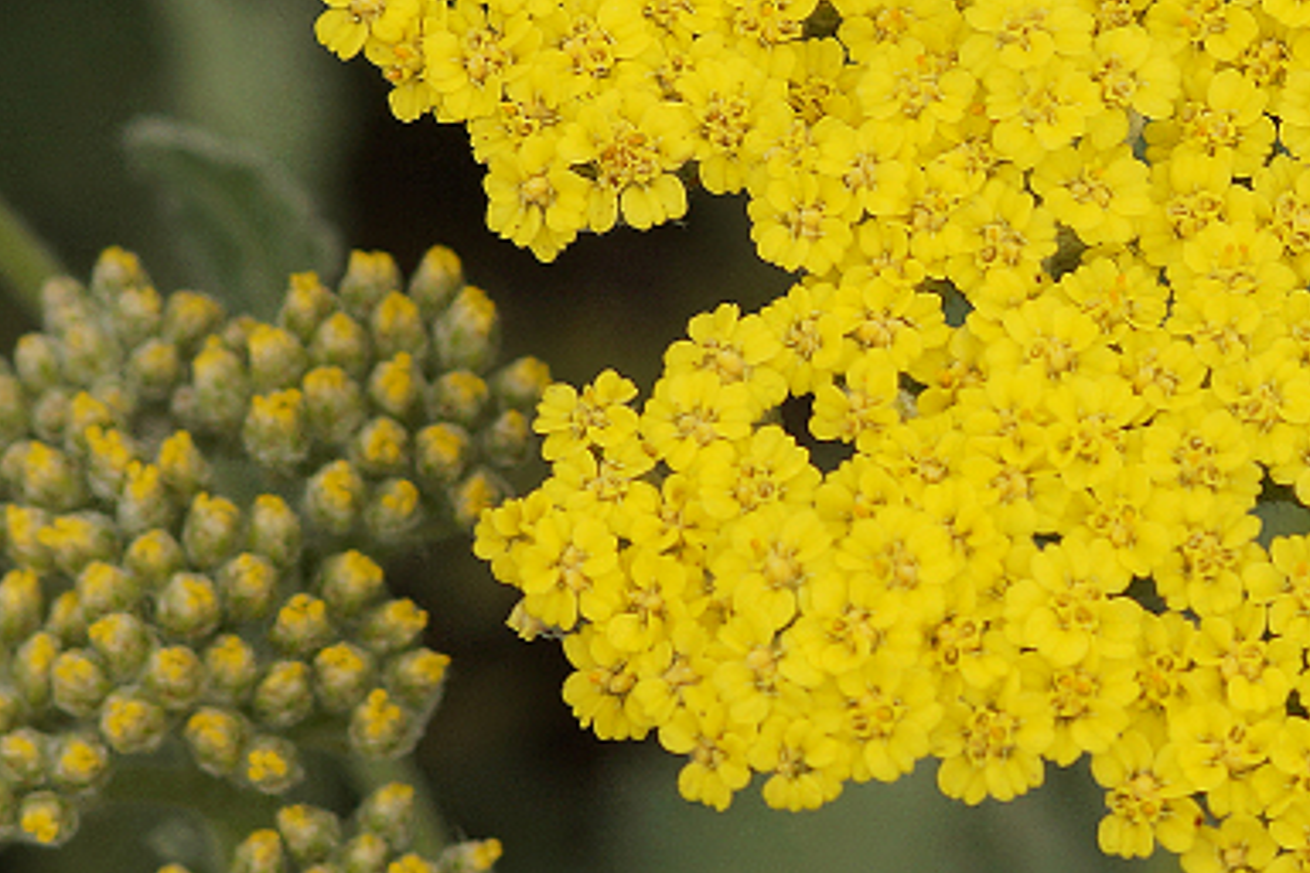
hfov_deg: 4.4
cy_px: 130
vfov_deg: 2.9
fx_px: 17065
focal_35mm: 469
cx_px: 1242
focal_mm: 100
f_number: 7.1
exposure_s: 1/250
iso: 100
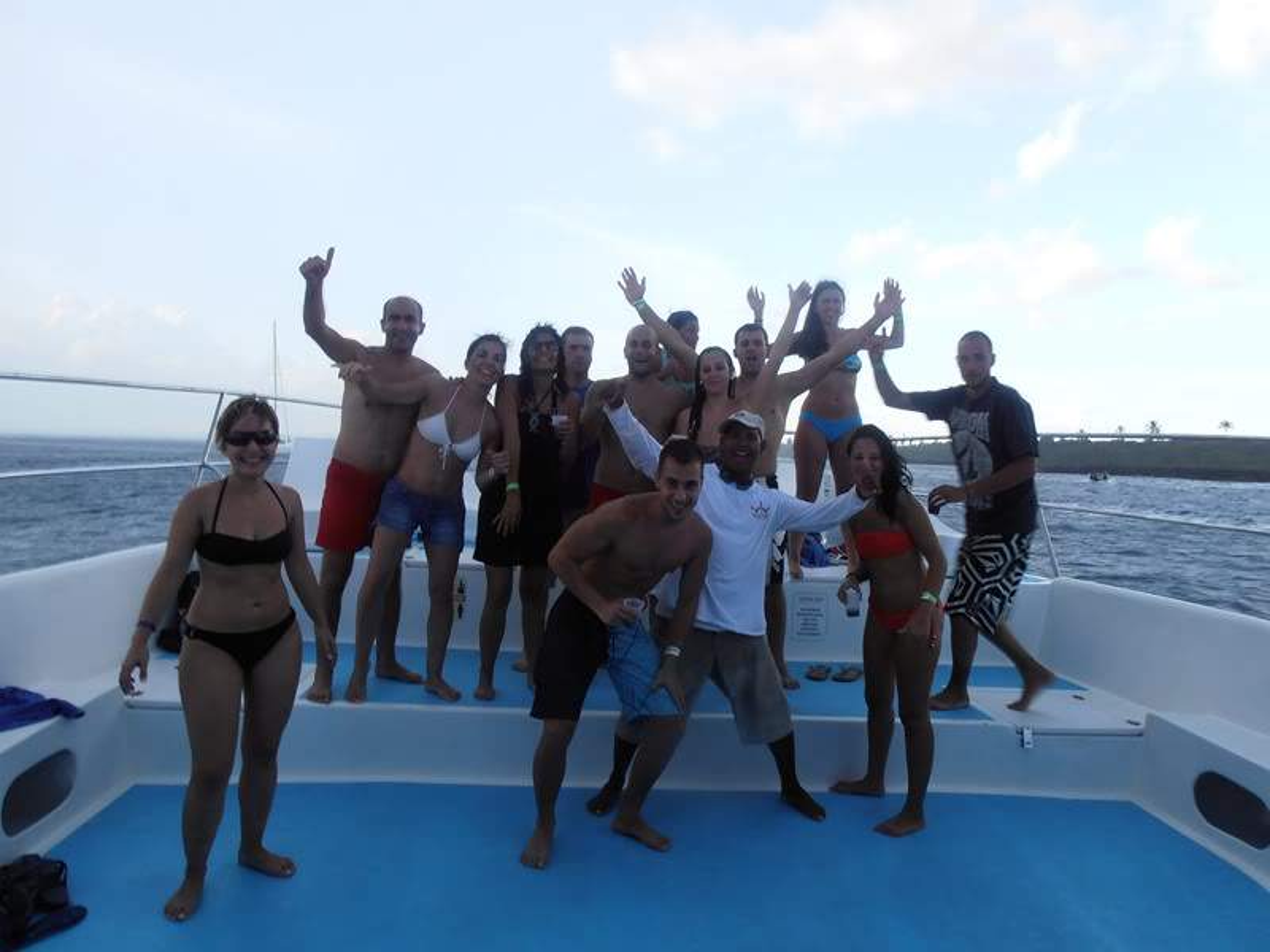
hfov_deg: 71.6
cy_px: 476
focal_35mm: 24
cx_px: 635
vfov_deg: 56.8
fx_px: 881
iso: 80
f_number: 7.9
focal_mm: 4.2
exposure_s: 1/50
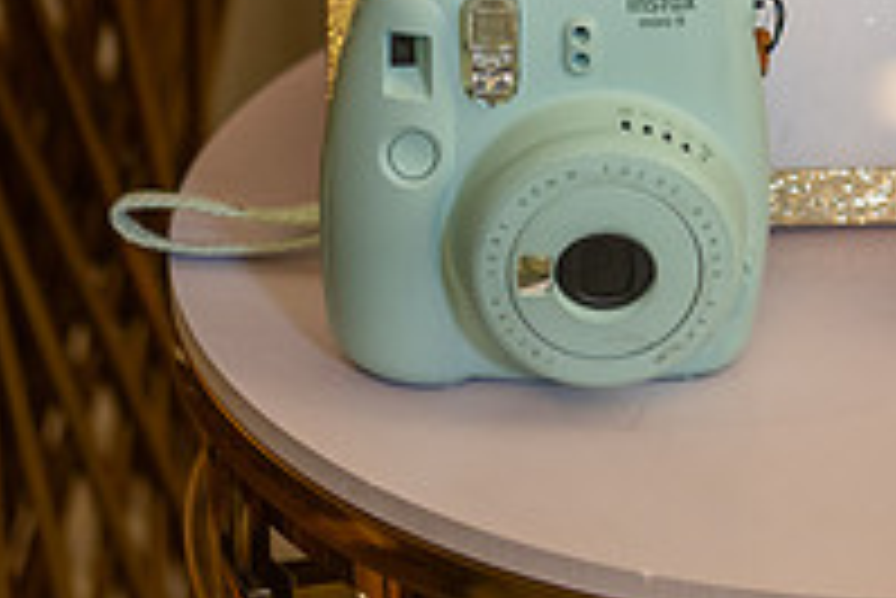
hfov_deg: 10.1
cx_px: 617
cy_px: -173
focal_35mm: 204
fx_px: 5081
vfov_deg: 6.7
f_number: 3.2
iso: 640
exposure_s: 1/160
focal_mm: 70
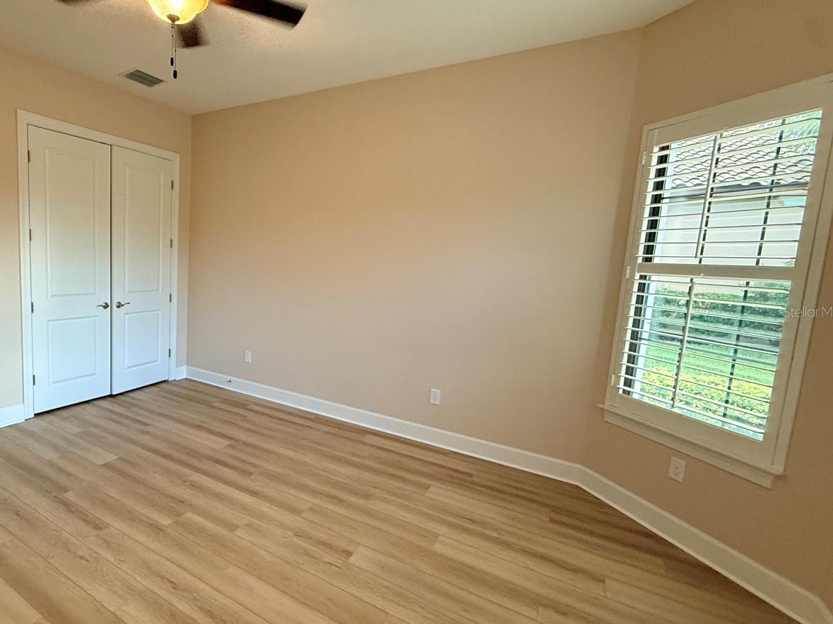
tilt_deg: -6.7
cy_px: 311
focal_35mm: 19
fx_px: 457
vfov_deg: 68.7
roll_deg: -2.6
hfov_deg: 82.1
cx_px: 284
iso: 500
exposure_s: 1/60
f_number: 2.2
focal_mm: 2.22
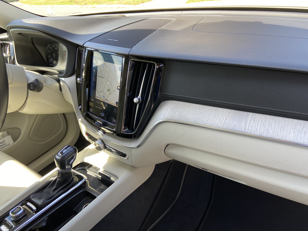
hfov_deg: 67.3
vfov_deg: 53.1
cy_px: 116
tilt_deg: -31.4
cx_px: 154
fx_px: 231
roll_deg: +8.1
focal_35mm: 26
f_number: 1.8
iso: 64
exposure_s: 1/122
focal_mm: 4.25
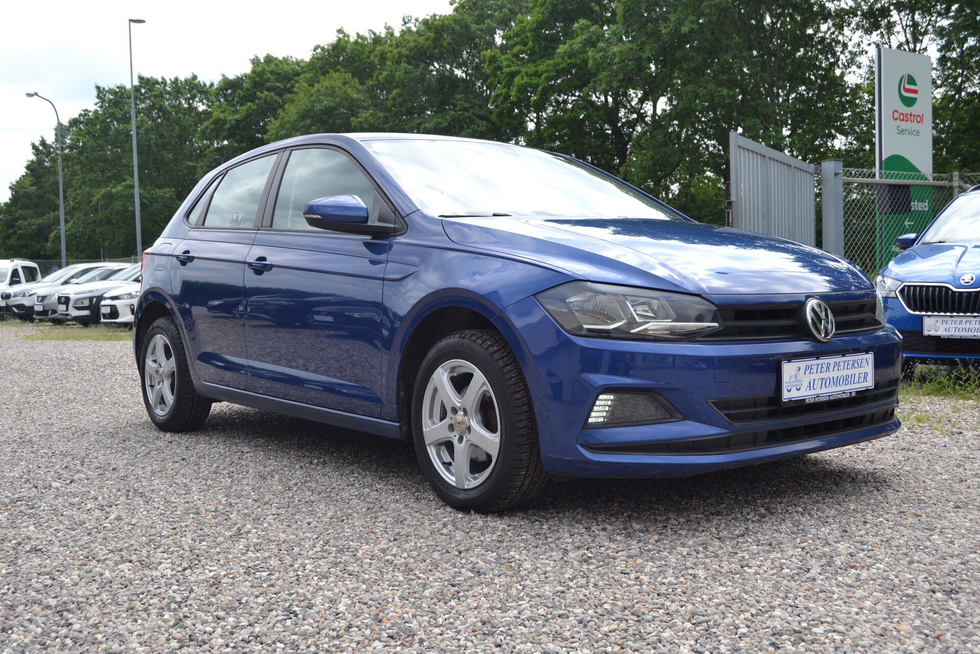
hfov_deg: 49.6
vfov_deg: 34.2
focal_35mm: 39
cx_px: 490
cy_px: 327
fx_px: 1062
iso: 100
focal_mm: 26
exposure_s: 1/200
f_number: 7.1
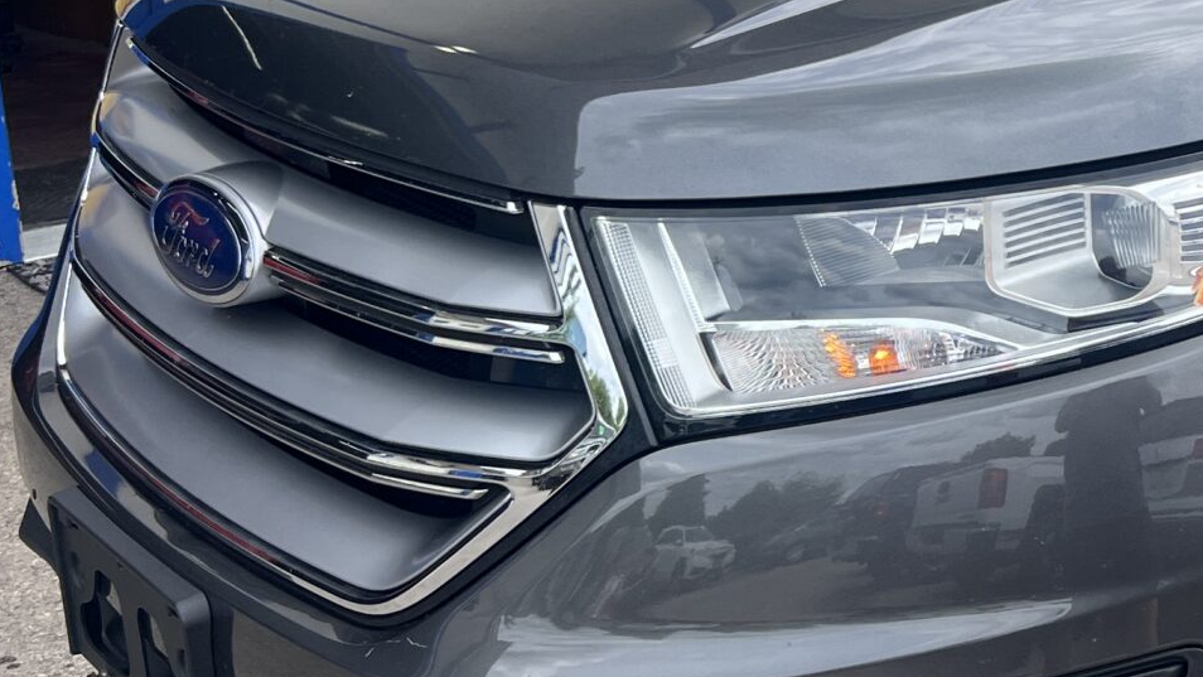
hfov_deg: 25.0
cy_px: 117
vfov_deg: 15.8
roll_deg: +1.1
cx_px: 1459
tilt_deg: -11.2
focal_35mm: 76
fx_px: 2425
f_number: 1.5
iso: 50
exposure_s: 1/1808
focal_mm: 5.7
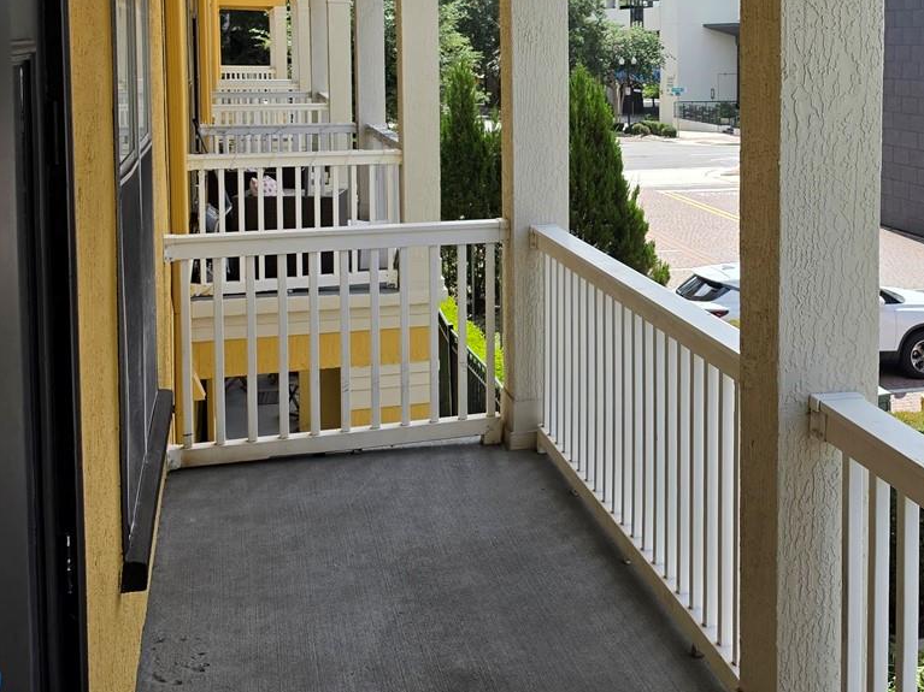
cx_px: 769
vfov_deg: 29.4
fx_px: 1281
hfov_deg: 37.9
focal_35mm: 48
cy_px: 113
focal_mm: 6.5
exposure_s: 1/3067
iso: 64
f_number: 1.4
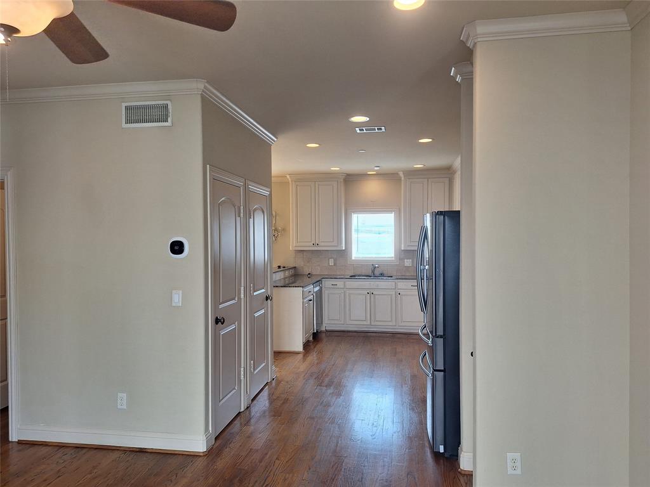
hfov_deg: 73.9
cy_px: 244
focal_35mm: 23
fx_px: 432
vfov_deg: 58.9
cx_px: 325
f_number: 1.8
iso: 64
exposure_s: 1/120
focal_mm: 5.54
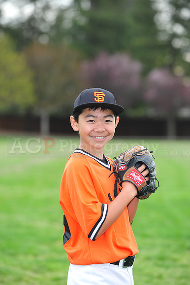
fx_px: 1308
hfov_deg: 8.3
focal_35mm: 165
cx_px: 95
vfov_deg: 12.5
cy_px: 142
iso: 400
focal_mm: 165
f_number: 5
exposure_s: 1/320
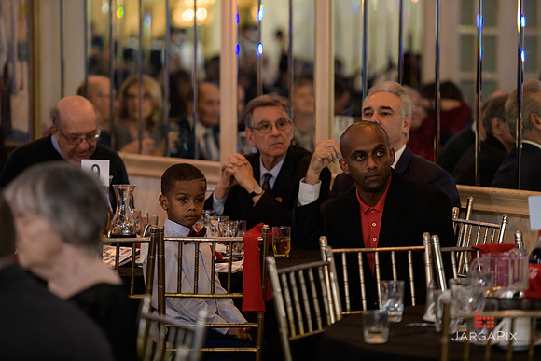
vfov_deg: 8.1
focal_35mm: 170
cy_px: 180
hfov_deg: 12.1
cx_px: 270
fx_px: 2555
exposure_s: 1/125
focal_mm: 170
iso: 1000
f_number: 3.2
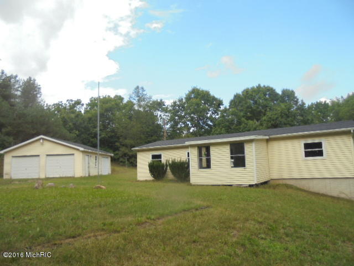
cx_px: 177
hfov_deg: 67.3
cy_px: 133
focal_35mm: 26
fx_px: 266
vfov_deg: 53.1
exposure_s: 1/500
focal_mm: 4.6
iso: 100
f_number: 3.5
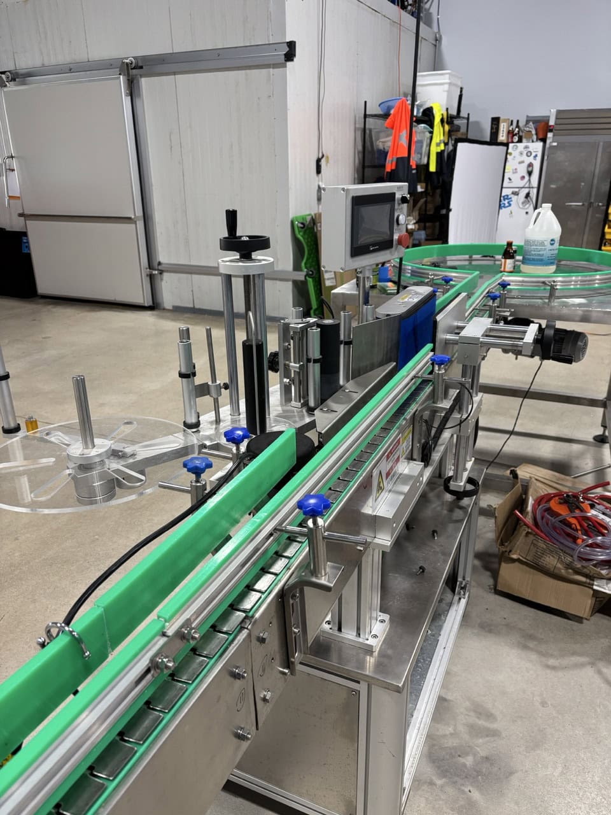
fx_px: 612
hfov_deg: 53.1
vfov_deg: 67.3
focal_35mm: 26
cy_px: 408
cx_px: 306
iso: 125
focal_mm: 6
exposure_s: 1/60
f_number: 1.6
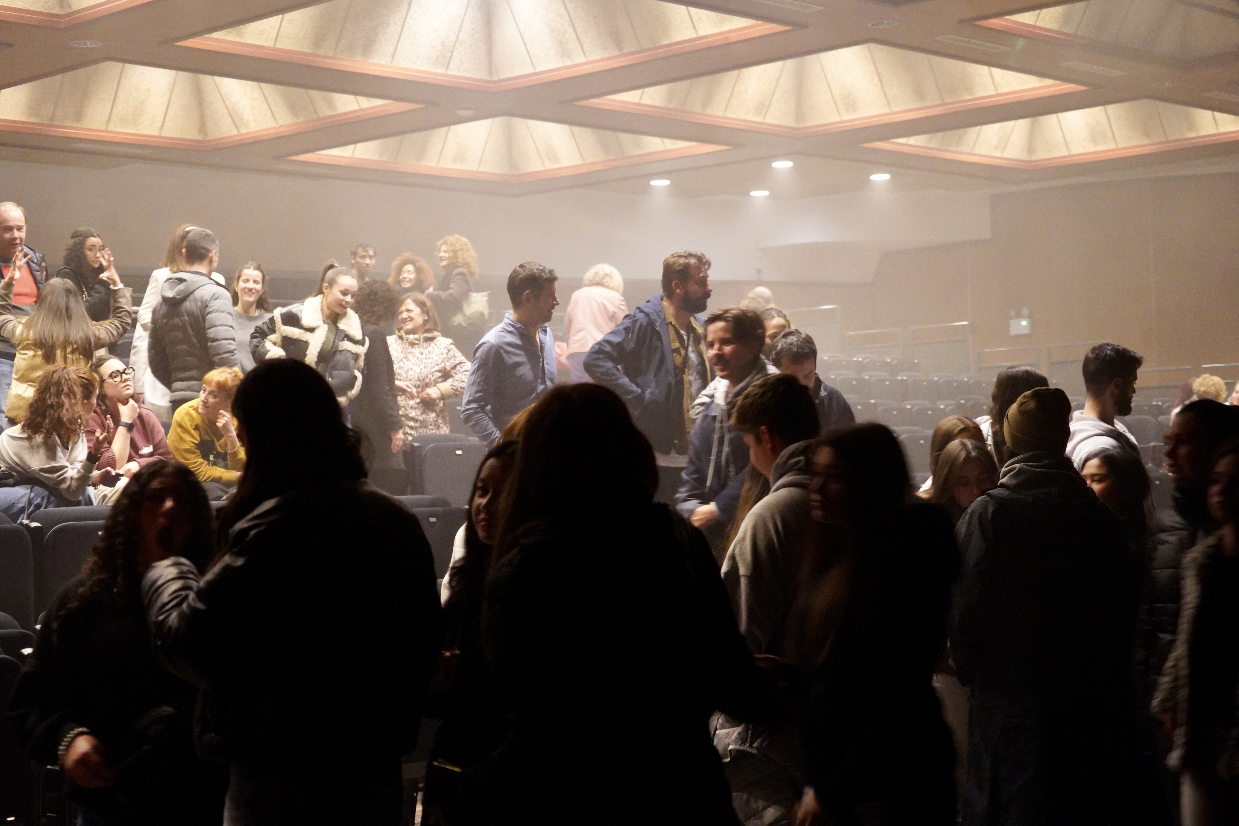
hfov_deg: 35.1
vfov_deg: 23.8
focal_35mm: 57
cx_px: 620
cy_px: 413
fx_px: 1962
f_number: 5
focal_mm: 57
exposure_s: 1/30
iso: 12800
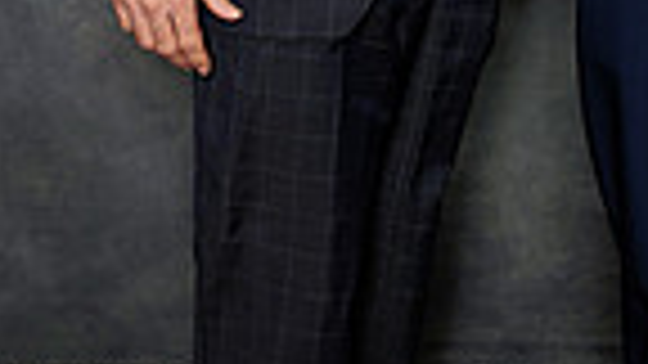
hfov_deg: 13.2
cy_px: -436
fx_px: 2777
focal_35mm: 162
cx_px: 558
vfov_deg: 7.2
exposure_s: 1/80
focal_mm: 33
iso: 100
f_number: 6.3
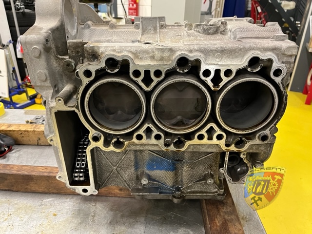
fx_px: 234
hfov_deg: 67.3
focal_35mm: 26
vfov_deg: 53.1
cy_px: 117
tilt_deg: -26.6
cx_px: 156
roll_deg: -1.3
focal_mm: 5.1
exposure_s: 1/50
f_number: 1.6
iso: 320
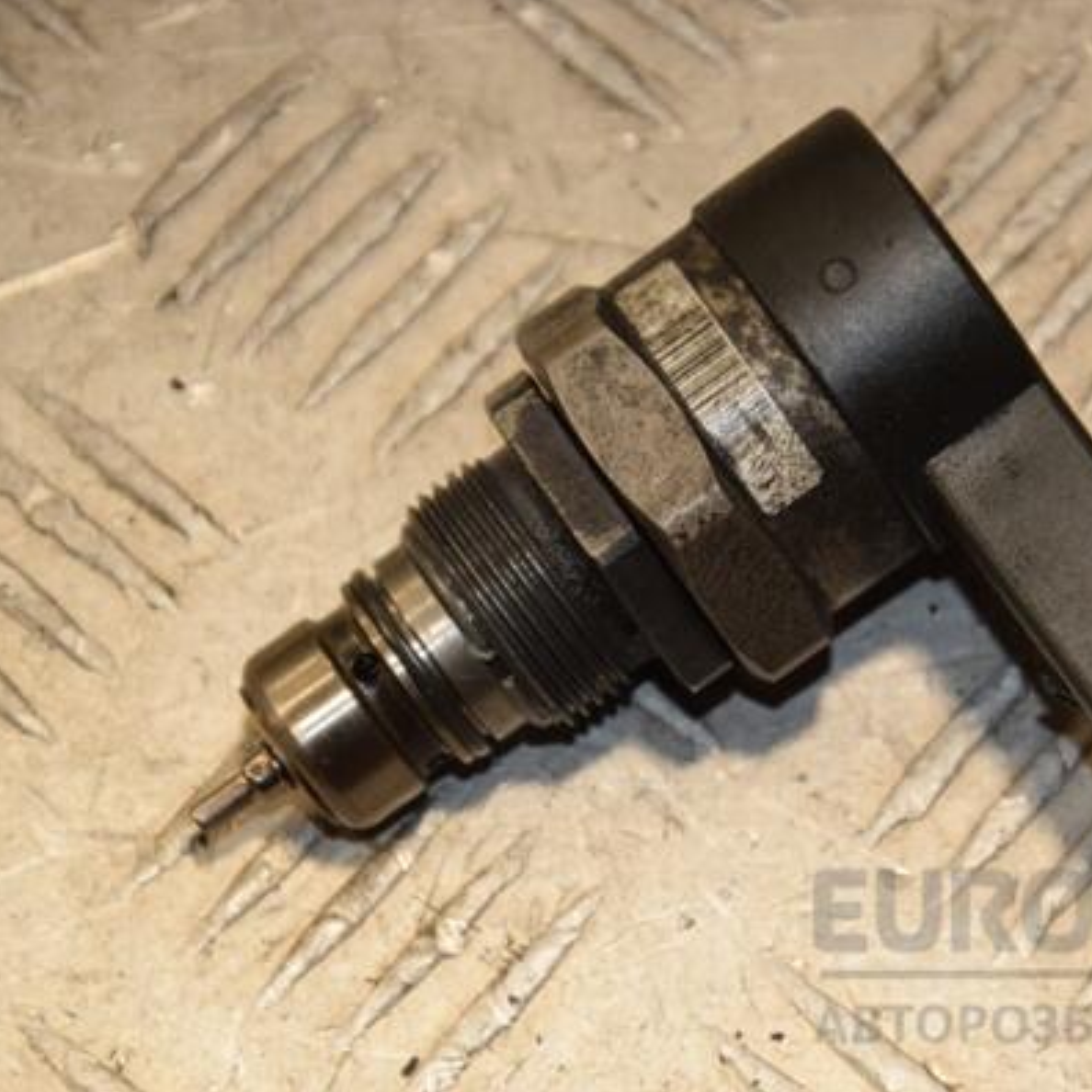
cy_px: 543
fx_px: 7232
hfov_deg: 8.6
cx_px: 761
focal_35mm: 203
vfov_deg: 8.6
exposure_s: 1/200
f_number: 7.1
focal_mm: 105
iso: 800
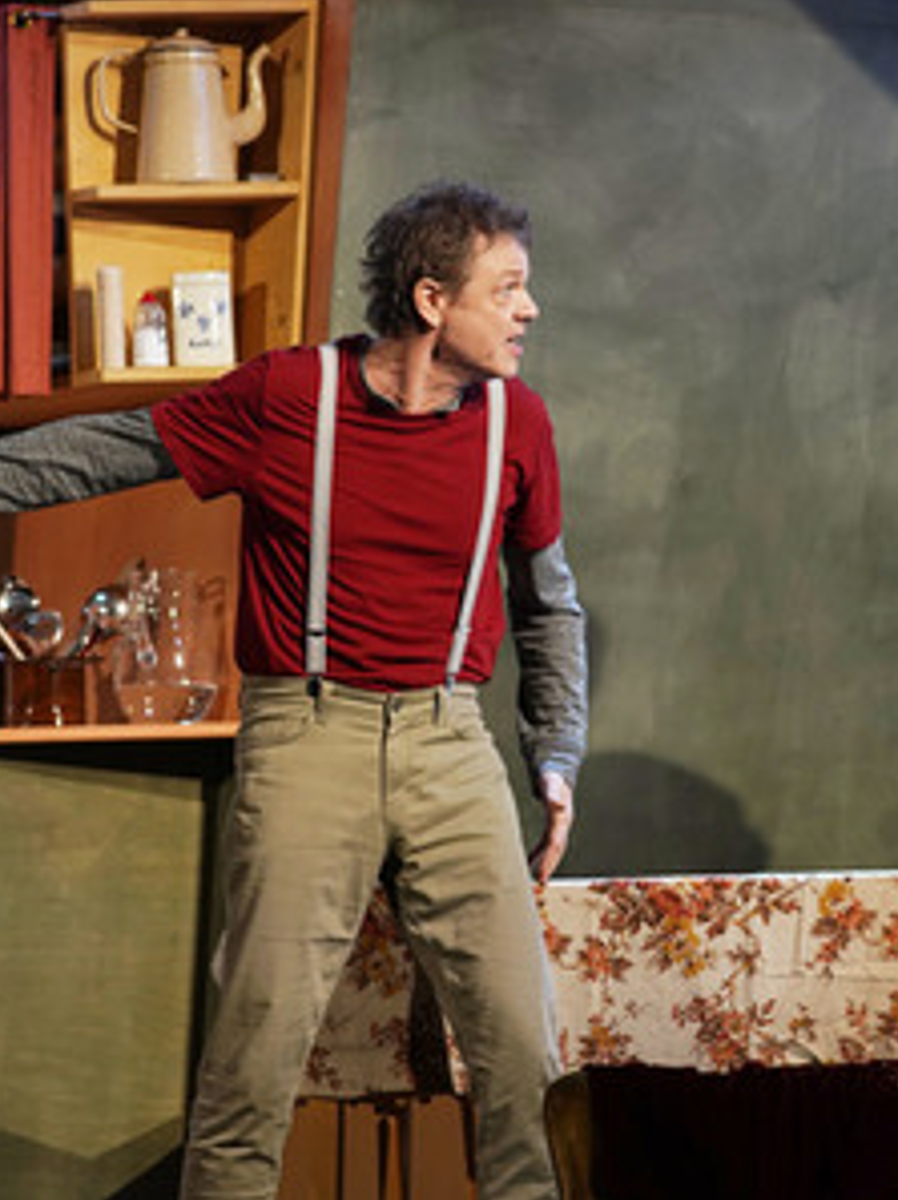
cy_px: 600
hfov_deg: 5.1
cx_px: 626
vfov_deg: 6.8
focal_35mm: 291
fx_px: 10080
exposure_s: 1/320
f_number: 4.5
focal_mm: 200
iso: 1600
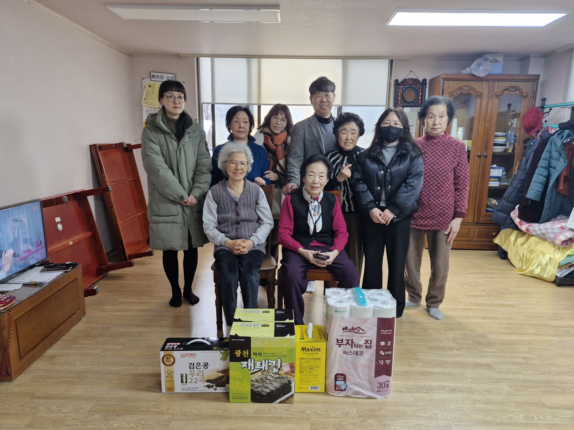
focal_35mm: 23
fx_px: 381
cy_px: 215
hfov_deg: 73.9
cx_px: 287
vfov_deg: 58.9
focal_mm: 5.54
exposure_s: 1/120
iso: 250
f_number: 1.8
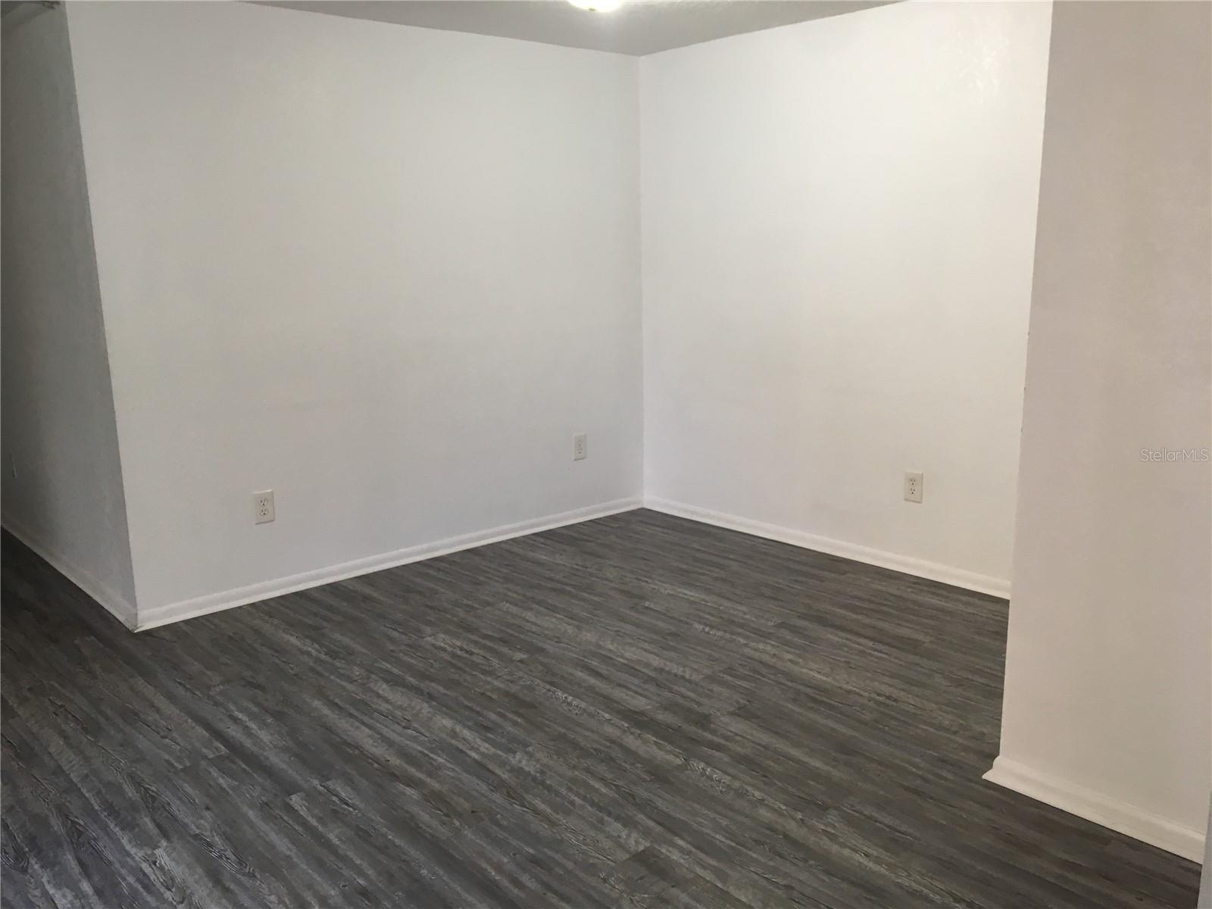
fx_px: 1015
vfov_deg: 48.2
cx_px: 606
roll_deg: +1.2
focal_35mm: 29
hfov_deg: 61.7
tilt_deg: -11.9
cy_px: 454
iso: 64
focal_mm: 4.15
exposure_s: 1/30
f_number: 2.2
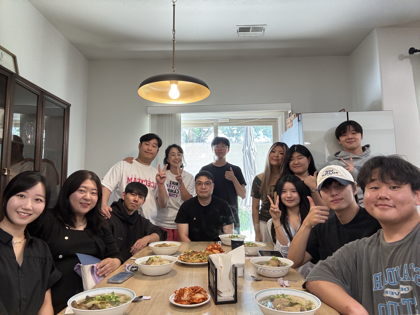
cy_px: 158
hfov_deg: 73.9
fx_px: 279
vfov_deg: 58.9
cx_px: 210
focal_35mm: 23
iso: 160
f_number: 1.9
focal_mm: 2.69
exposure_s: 1/60
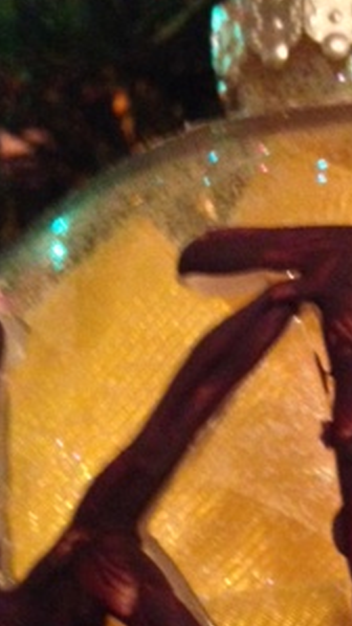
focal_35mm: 77
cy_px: 555
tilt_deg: -7.5
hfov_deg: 15.1
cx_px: 432
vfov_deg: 26.7
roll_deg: -2.7
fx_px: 1279
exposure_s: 1/15
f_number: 2.4
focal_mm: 4.12
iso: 800
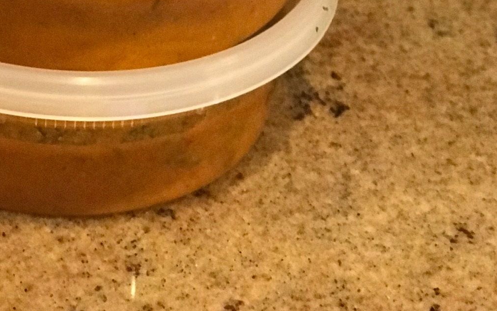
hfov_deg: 16.9
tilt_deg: -26.1
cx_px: 149
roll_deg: -2.0
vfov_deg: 10.3
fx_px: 1666
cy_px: -176
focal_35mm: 123
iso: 800
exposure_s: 1/60
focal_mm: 6.6
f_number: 2.8
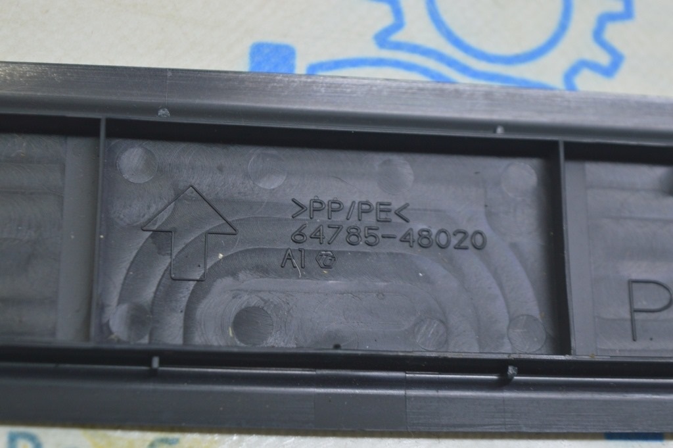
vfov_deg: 16.5
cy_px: 224
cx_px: 336
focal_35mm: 82
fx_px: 1541
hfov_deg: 24.6
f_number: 5.6
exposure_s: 1/20
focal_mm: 55
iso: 400
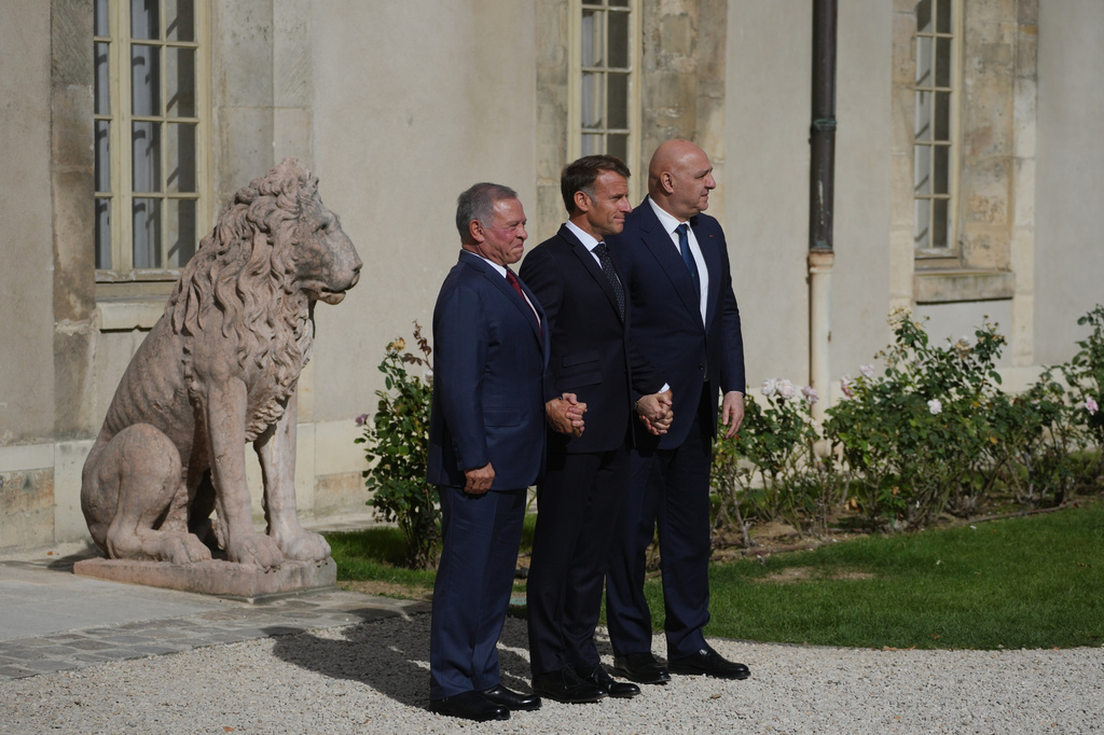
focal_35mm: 132
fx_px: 4046
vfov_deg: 10.4
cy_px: 368
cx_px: 552
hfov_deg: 15.5
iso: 400
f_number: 5.6
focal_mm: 132
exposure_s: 1/8000
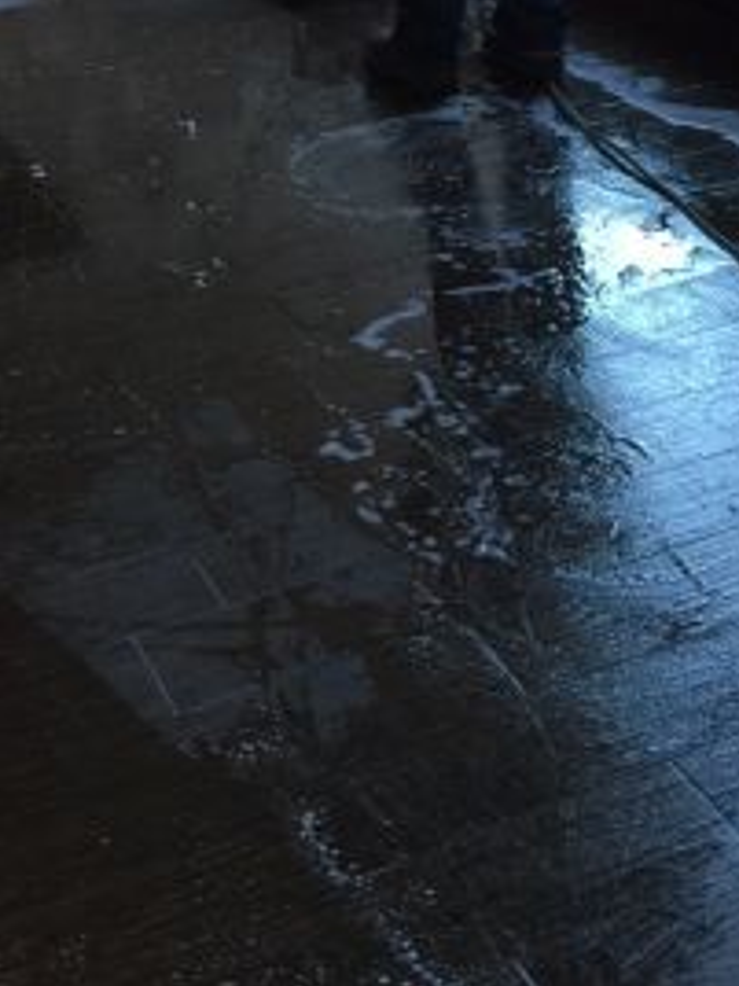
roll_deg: +1.0
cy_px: -22
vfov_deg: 27.9
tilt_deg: -15.4
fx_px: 1850
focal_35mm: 65
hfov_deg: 22.6
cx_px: 353
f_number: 2.2
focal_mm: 4.15
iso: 32
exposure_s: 1/15
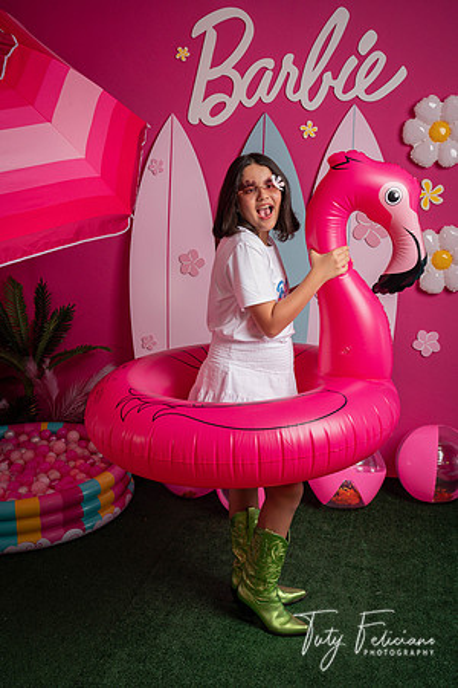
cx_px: 229
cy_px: 344
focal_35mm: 37
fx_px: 706
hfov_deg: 35.9
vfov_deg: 51.9
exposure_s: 1/100
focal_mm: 37
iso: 250
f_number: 7.1
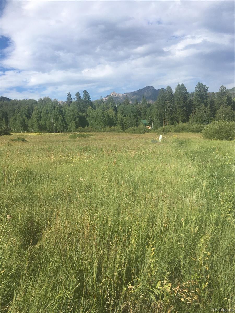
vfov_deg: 61.7
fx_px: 262
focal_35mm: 29
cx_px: 118
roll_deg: +3.6
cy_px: 156
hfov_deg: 48.2
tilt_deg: -2.8
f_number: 2.2
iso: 25
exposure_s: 1/1972
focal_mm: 4.15
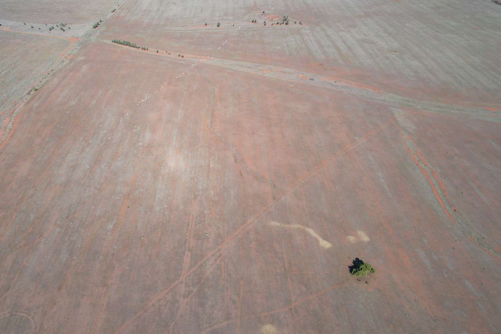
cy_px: 154
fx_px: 404
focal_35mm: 29
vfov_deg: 44.9
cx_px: 184
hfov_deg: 62.7
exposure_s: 1/1500
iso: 100
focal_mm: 8.38
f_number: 2.8
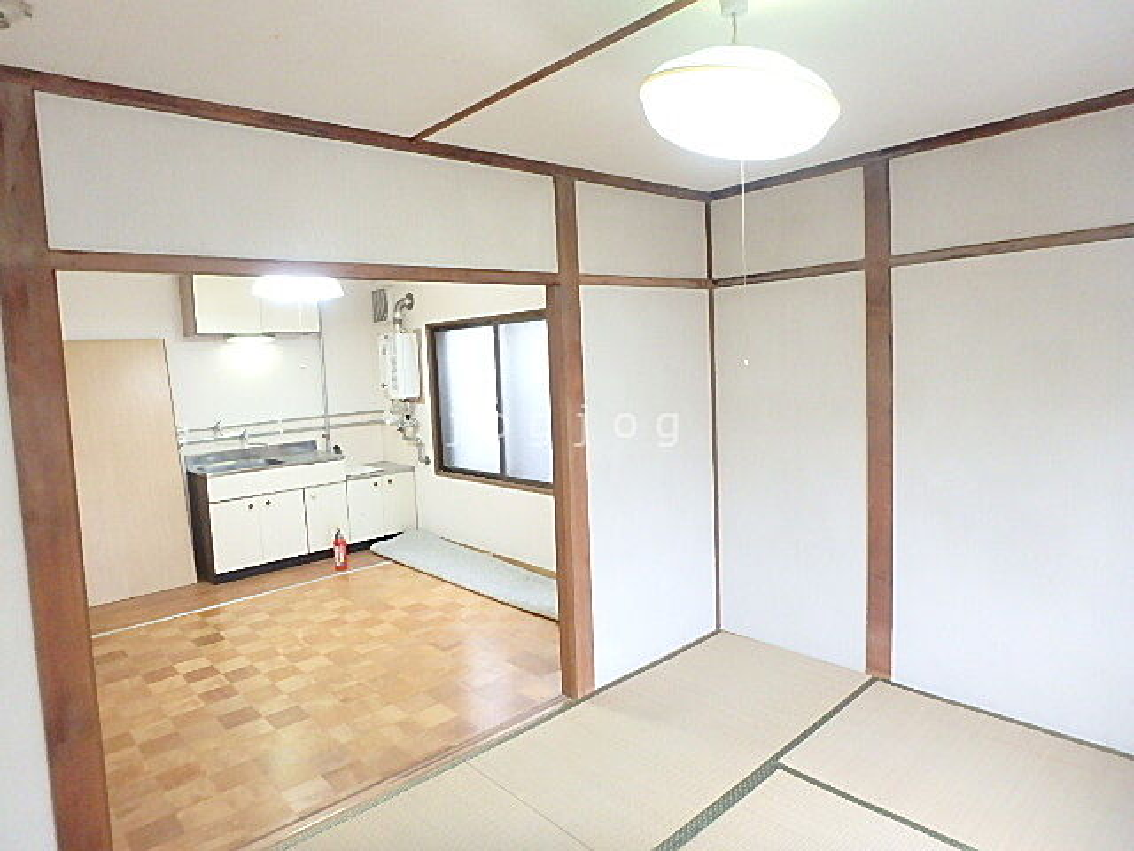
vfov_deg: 63.4
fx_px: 688
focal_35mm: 21
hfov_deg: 79.0
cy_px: 426
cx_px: 567
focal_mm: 3.7
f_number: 3.5
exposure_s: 1/20
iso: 800
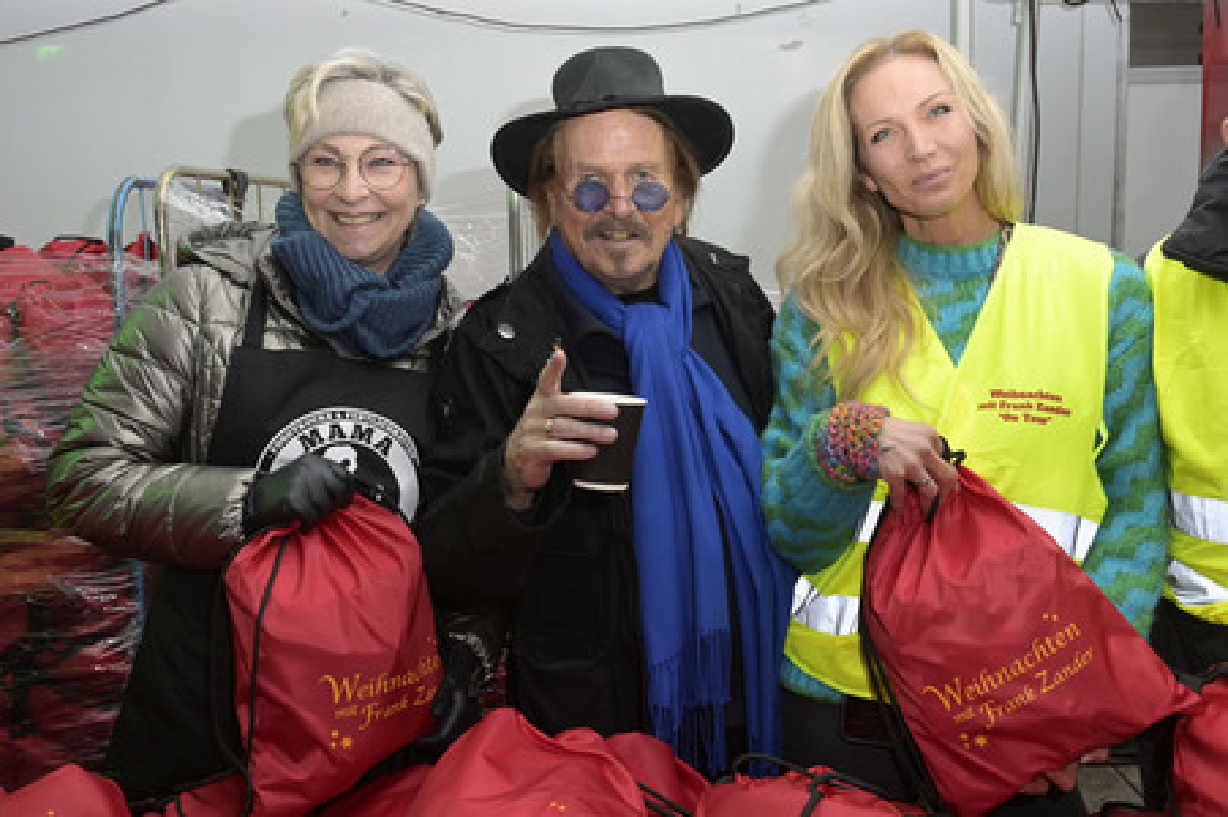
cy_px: 408
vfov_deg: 42.3
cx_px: 614
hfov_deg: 60.3
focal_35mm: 31
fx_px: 1057
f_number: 6.3
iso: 1600
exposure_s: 1/250
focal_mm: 31
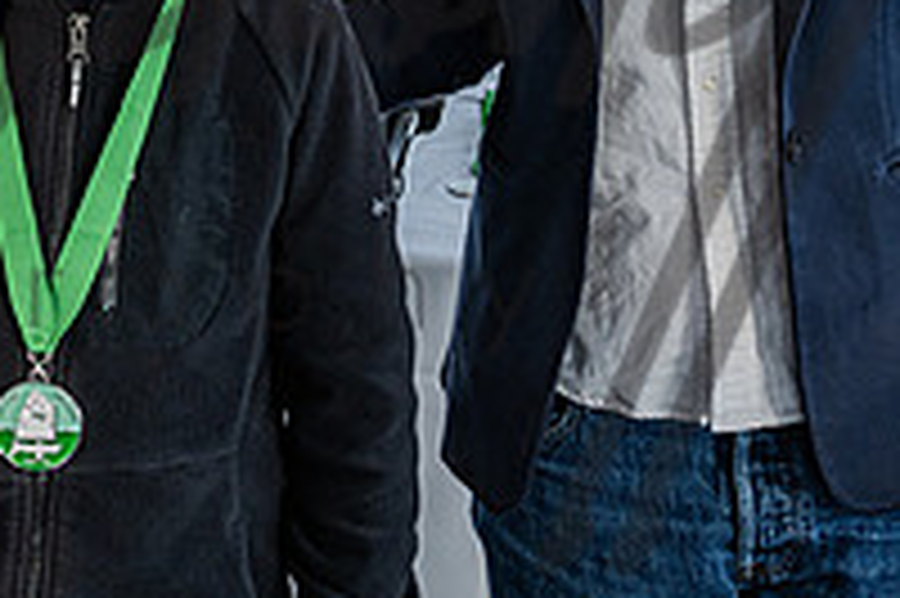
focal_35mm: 116
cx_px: 338
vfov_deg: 11.6
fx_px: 2898
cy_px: -47
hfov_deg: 17.6
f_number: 5
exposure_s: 1/250
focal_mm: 40
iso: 320
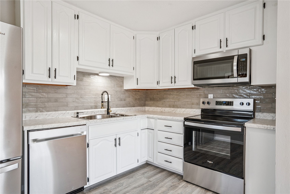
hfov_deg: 86.9
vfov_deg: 64.5
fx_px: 153
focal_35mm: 19
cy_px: 97
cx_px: 145
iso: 400
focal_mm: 19
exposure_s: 1/60
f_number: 9
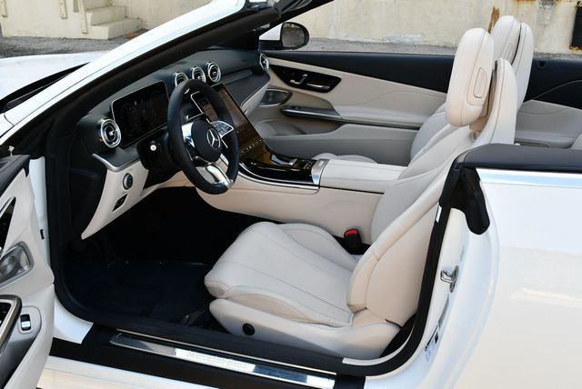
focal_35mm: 36
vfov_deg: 36.9
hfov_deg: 53.1
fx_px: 583
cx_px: 291
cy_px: 194
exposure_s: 1/250
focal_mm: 18
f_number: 5.6
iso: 320
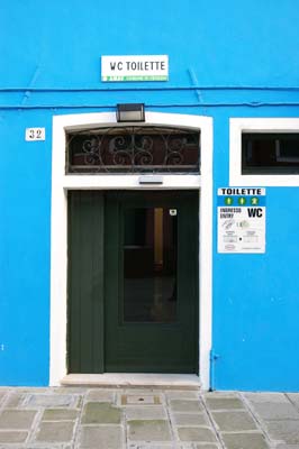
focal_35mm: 57
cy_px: 224
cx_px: 150
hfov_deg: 23.7
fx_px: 711
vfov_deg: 35.1
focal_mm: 38
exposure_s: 1/60
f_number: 6.7
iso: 400
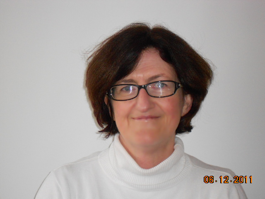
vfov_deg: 11.4
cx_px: 132
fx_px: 995
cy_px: 100
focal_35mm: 130
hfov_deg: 15.2
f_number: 6.5
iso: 500
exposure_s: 1/60
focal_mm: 23
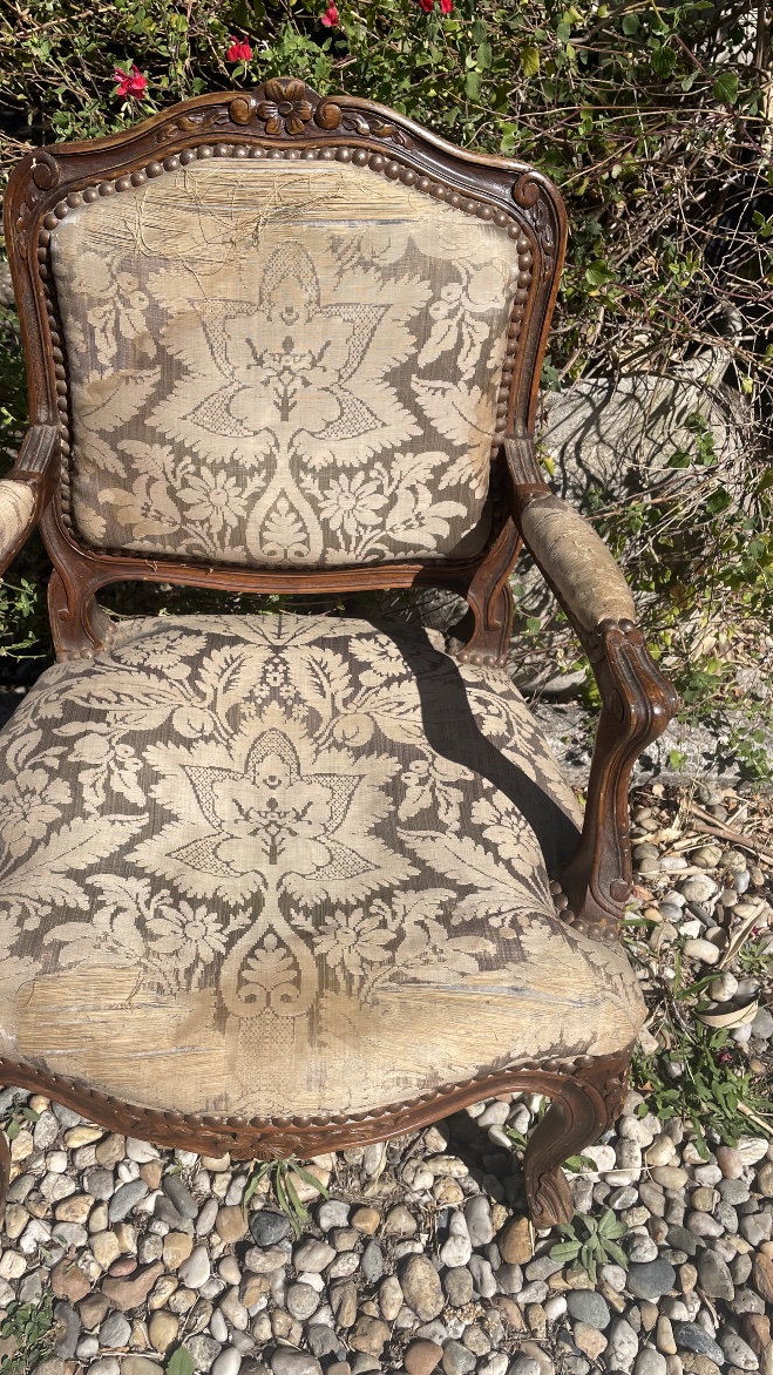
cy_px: 693
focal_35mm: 29
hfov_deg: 40.0
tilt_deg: -39.1
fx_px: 1057
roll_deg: +0.4
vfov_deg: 66.1
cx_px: 320
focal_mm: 4.2
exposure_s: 1/4132
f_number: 1.6
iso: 32
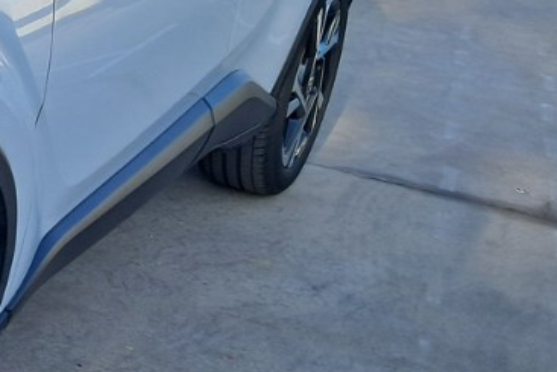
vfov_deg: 13.9
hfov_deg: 17.6
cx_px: -389
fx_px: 1517
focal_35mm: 98
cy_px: 76
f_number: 1.8
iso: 50
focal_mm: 4
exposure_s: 1/467
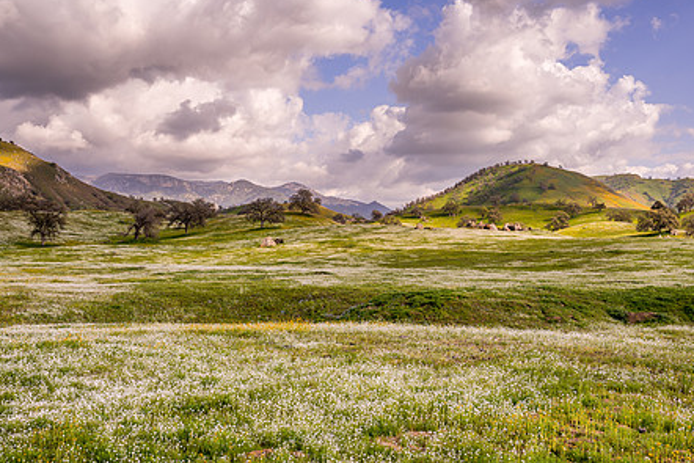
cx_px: 300
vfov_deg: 35.1
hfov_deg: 50.5
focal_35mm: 38
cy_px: 217
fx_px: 733
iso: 64
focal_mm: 28
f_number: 11
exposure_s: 1/40
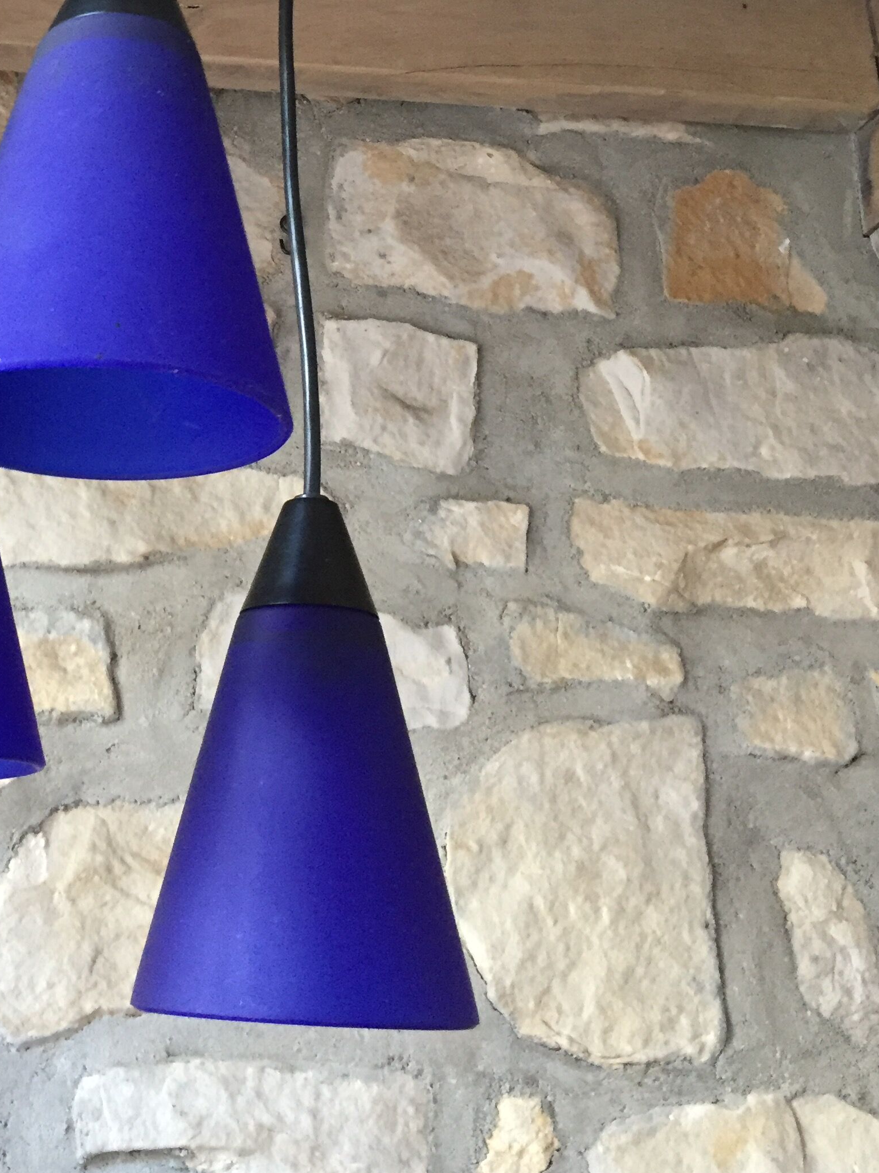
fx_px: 1558
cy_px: 264
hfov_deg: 30.8
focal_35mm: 46
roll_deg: -0.5
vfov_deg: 39.9
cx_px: 190
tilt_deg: +25.7
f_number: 2.2
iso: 250
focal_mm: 4.15
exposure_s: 1/33
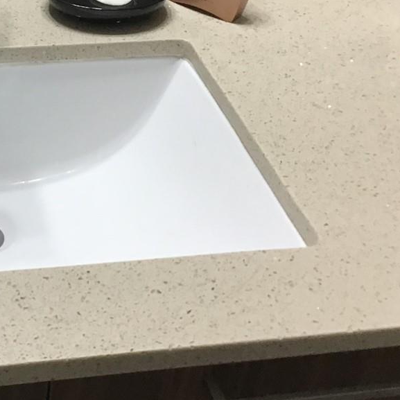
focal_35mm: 76
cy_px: 69
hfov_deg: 21.9
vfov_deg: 22.4
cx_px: -3
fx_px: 994
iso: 25
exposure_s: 1/30
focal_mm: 3.3
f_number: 2.4
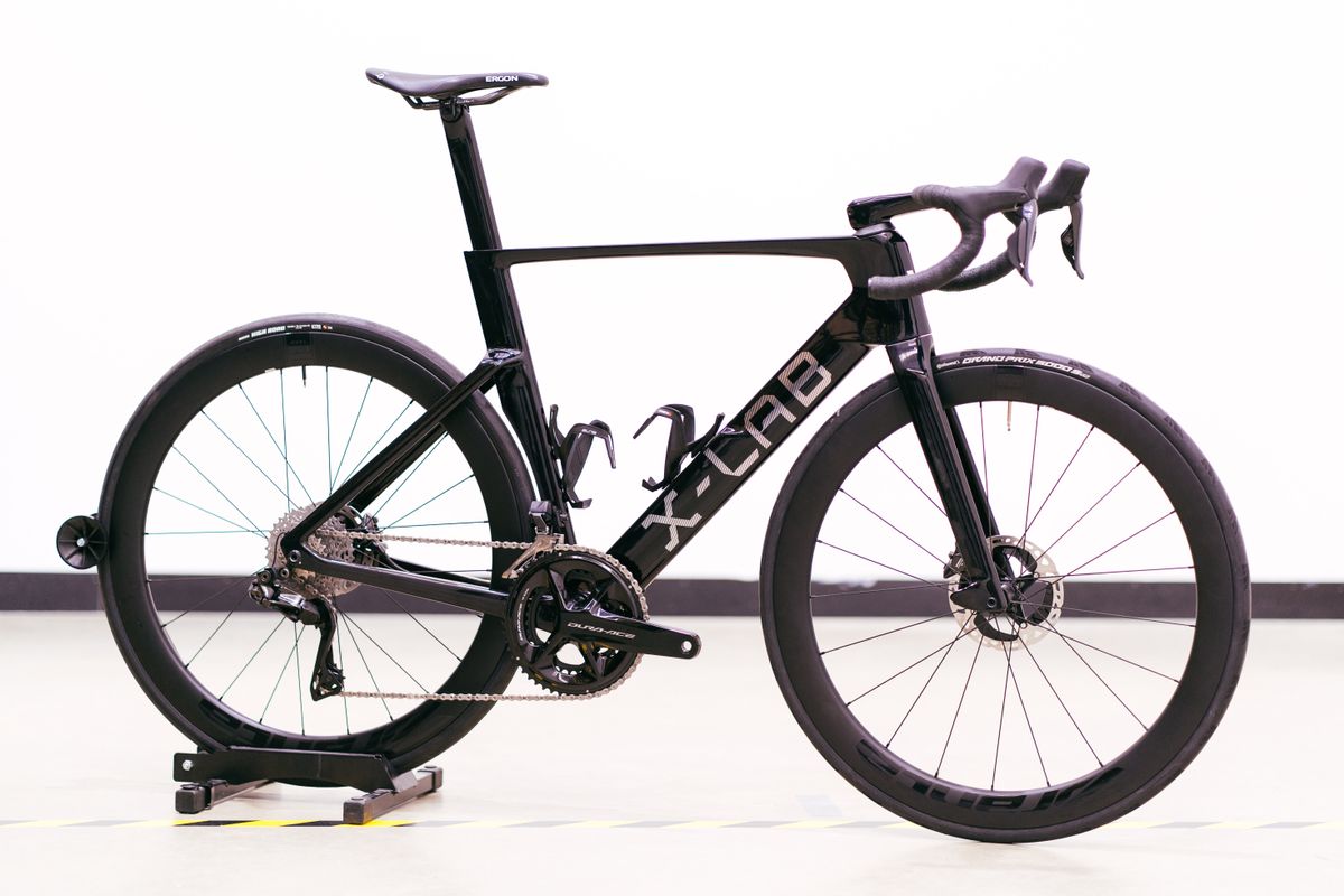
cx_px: 672
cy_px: 448
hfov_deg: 23.9
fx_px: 3173
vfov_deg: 16.1
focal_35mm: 85
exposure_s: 1/100
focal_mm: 85
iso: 200
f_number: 2
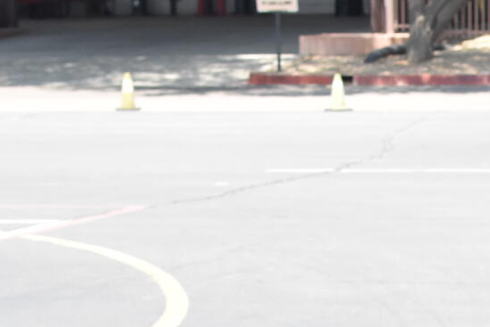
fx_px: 2598
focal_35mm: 191
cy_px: 538
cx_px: 813
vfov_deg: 7.1
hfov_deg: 10.3
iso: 800
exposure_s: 1/1600
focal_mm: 35
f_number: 4.5
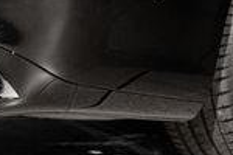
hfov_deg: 10.9
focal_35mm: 188
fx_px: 1217
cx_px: 28
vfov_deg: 7.2
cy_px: -71
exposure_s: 1/50
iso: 320
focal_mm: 44
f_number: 5.6
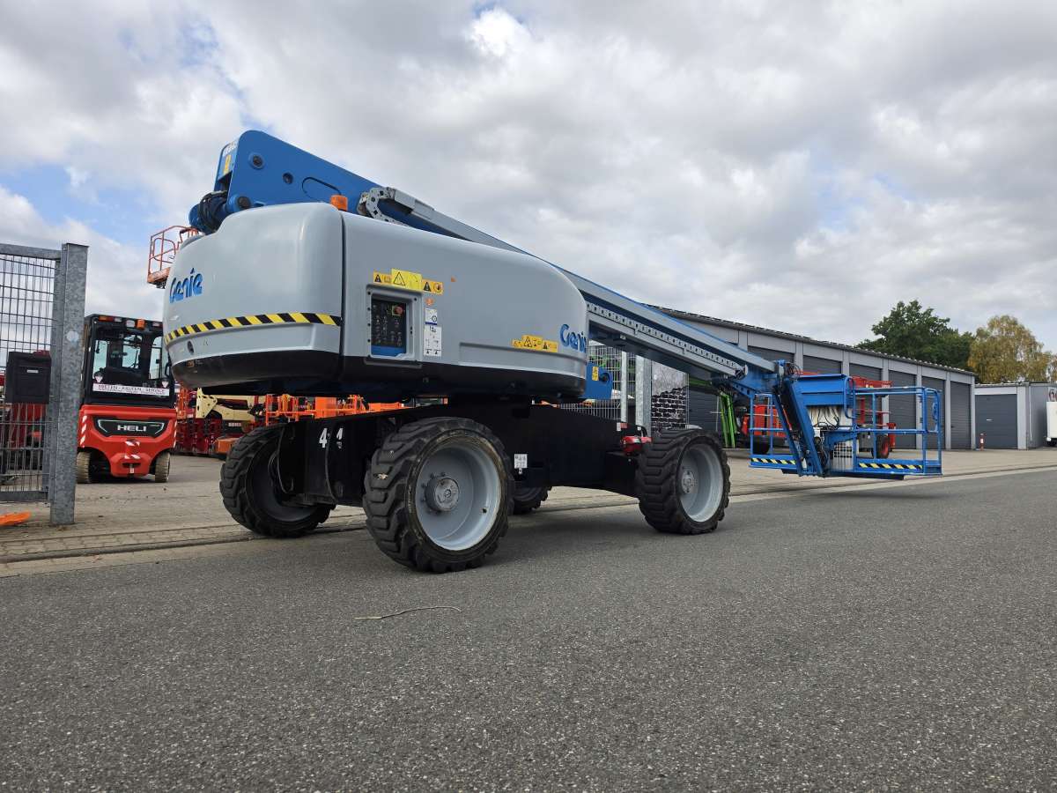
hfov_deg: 73.9
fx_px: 702
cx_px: 528
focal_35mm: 23
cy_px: 396
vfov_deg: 58.9
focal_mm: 6.5
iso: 64
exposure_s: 1/4648
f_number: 1.4
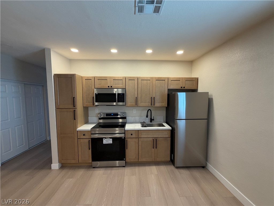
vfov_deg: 85.7
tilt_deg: -3.9
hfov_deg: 102.1
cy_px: 103
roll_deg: +0.4
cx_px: 137
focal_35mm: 14
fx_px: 111
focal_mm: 2.22
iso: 160
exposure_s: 1/60
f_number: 2.2
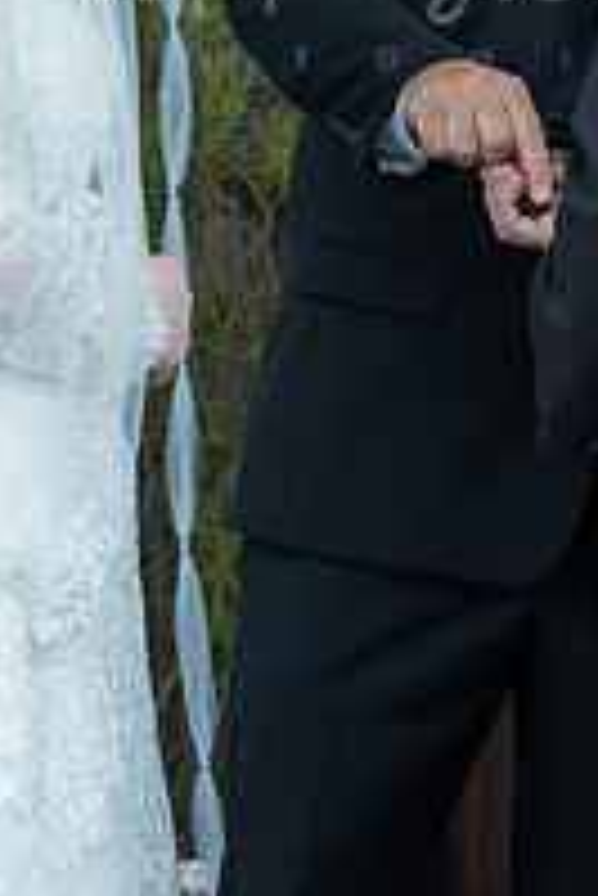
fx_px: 11192
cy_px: -27
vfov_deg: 4.6
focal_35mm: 450
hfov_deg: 3.1
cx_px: 418
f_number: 4.7
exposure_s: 1/800
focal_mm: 132.9
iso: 800
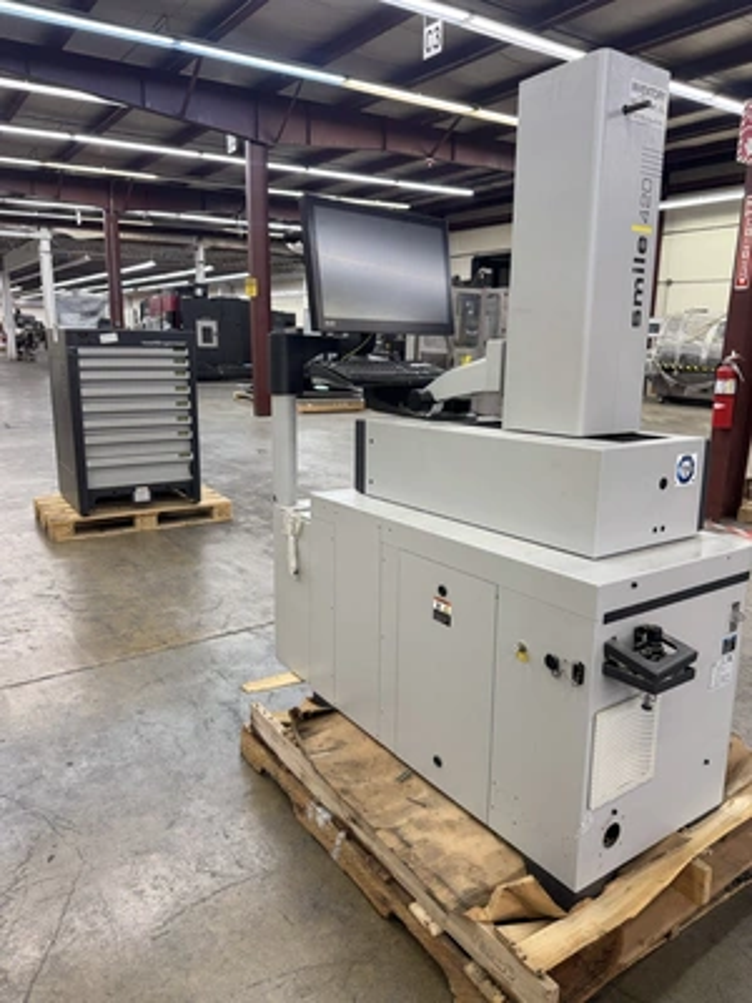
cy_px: 502
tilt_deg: -14.3
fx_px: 695
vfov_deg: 71.6
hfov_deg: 56.8
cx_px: 376
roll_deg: -0.6
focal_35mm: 24
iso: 160
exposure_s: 1/120
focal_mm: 6.76
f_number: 1.78
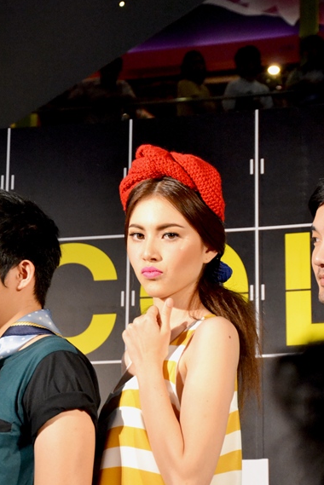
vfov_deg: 19.1
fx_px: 1443
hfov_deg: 12.8
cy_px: 280
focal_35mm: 107
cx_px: 181
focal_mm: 58
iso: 3200
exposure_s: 1/400
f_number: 5
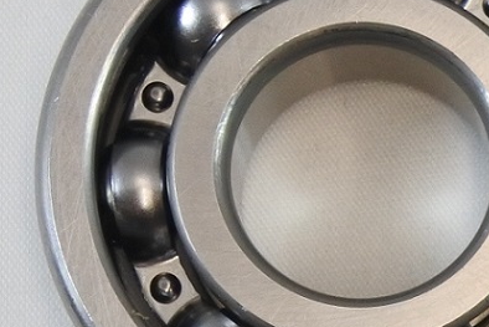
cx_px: 730
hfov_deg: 6.2
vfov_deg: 4.2
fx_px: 4457
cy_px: 456
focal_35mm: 328
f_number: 5.6
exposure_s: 1/125
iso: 640
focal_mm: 30
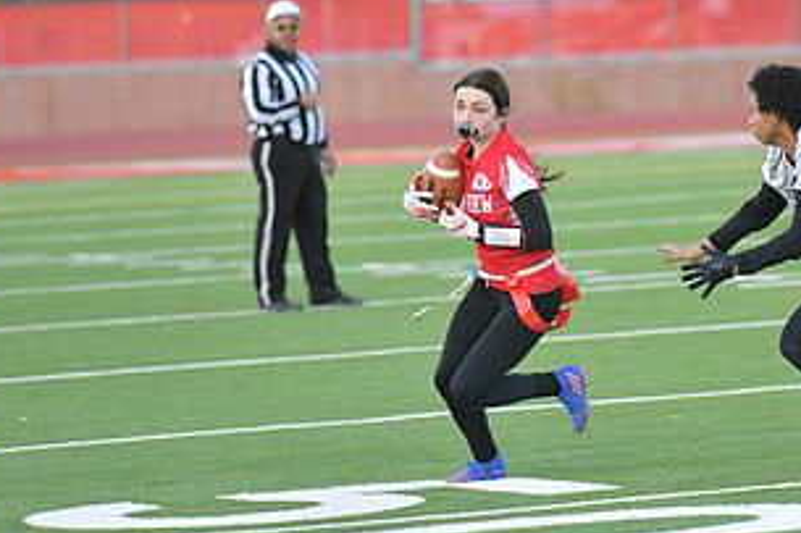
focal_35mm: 295
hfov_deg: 7.0
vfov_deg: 4.7
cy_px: 211
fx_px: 6560
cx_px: 557
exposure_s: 1/3200
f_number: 2.8
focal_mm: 155
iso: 2000
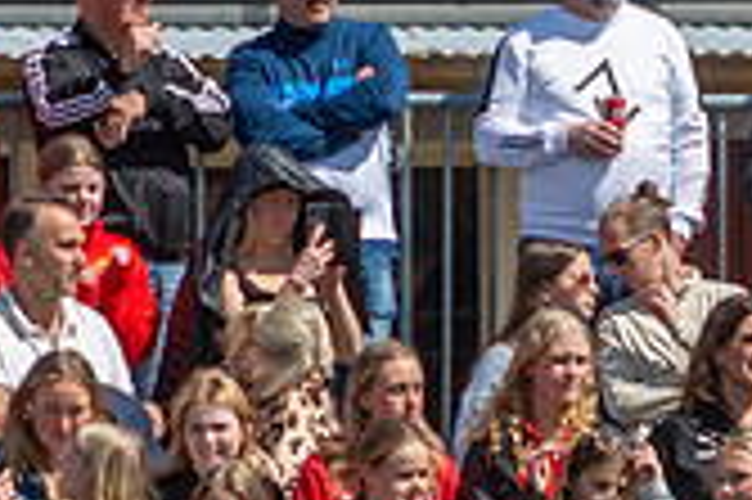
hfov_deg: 1.4
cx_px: 1022
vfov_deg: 0.9
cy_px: 604
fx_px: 31114
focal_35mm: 1491
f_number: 4
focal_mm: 420
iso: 125
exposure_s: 1/1250
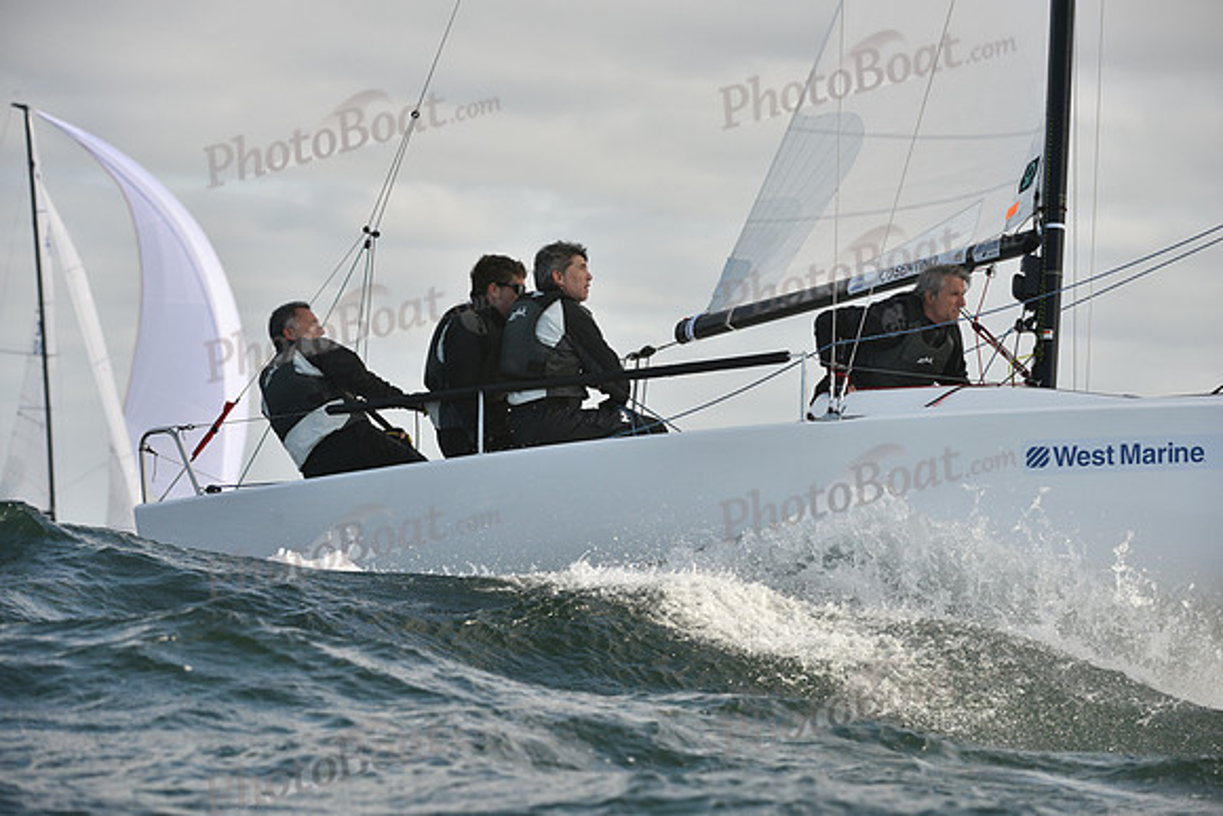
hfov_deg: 10.3
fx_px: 6796
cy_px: 408
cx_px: 612
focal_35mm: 200
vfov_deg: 6.9
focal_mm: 200
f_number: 6.3
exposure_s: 1/1000
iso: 320
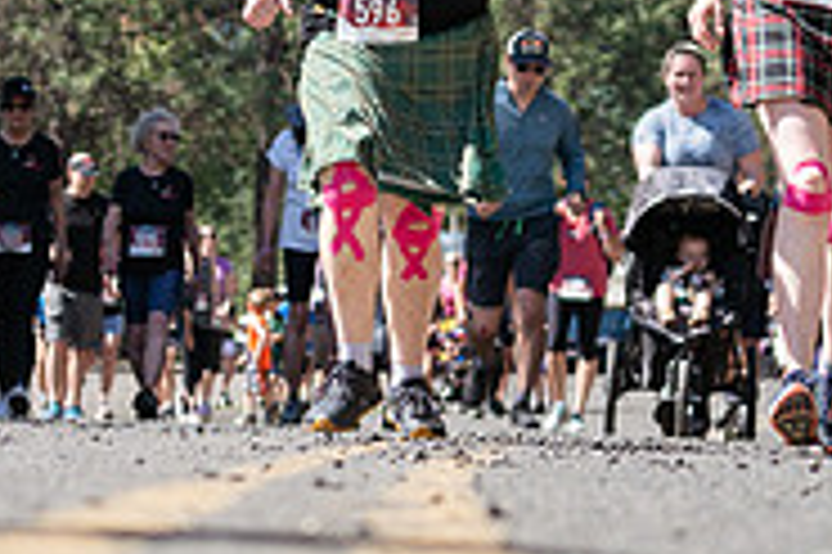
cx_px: 346
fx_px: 5357
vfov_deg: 5.9
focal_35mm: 232
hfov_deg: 8.9
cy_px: -133
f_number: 4
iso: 100
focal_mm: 74
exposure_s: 1/500
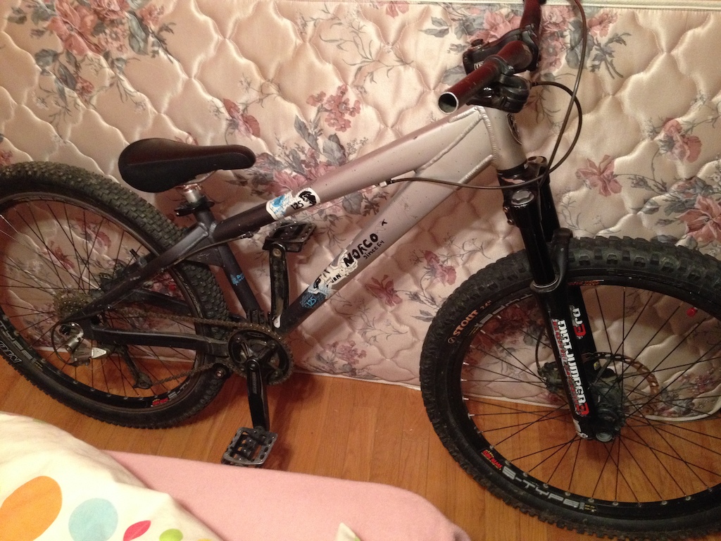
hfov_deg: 52.6
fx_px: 729
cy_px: 270
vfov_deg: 40.7
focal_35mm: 35
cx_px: 360
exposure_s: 1/15
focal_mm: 4.28
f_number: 2.4
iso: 400
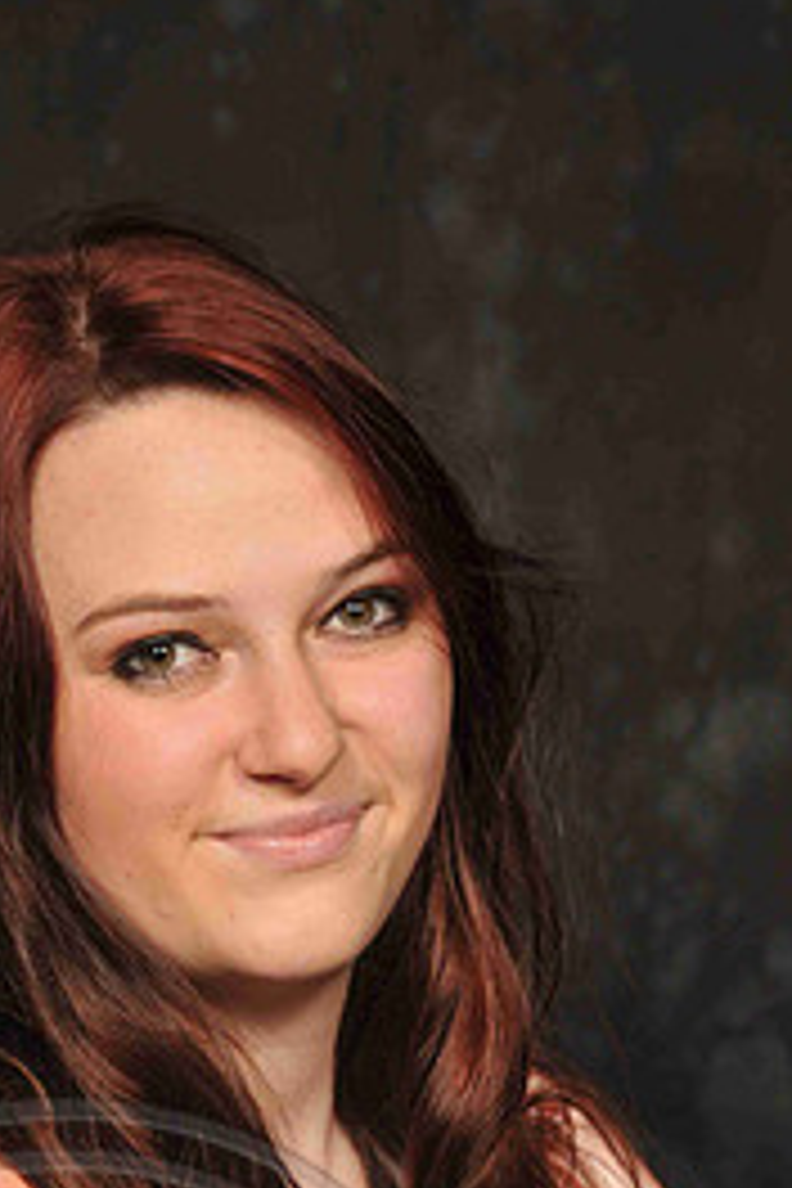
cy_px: 954
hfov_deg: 7.2
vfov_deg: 10.7
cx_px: 259
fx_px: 6331
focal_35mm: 192
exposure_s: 1/125
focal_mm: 75
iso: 200
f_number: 5.6
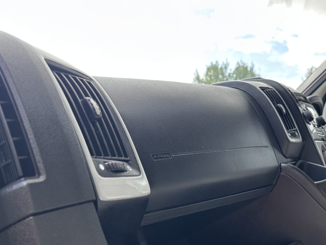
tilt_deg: -5.7
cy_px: 189
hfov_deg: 41.6
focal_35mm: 45
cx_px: 212
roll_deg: -1.7
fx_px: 424
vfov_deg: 31.5
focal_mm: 6.86
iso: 80
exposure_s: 1/435
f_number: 1.78
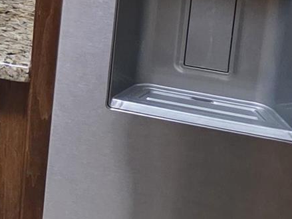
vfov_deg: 8.9
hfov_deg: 10.5
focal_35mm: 161
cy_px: -162
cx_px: -424
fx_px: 1358
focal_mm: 6.3
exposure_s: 1/120
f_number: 1.7
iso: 1000
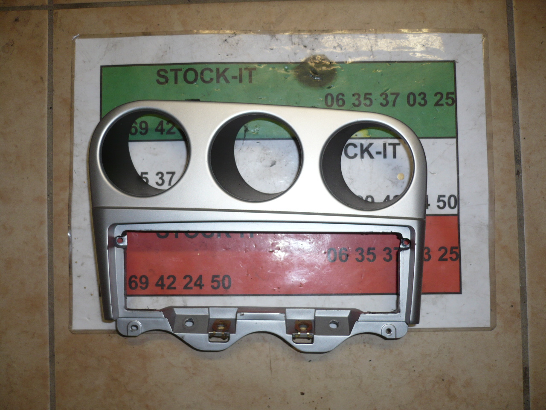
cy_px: 205
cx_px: 273
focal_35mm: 35
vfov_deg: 40.7
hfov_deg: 52.6
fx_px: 552
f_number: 2.8
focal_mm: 5.8
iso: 100
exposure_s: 1/30
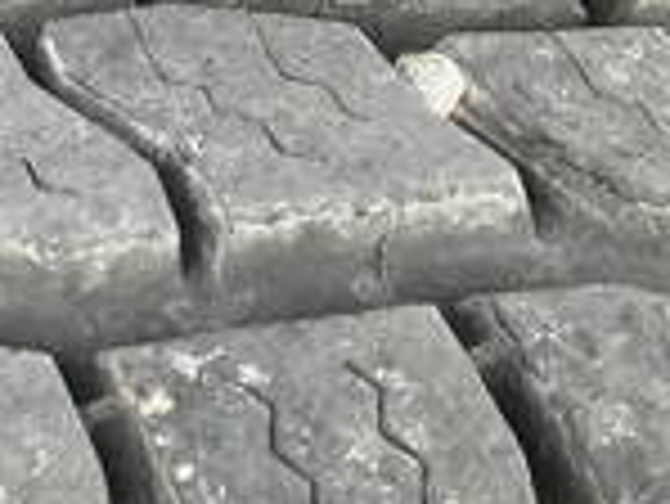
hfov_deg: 23.1
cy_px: 81
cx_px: -117
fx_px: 1511
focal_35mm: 78
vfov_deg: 18.7
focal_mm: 3
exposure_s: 1/122
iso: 64
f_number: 1.8
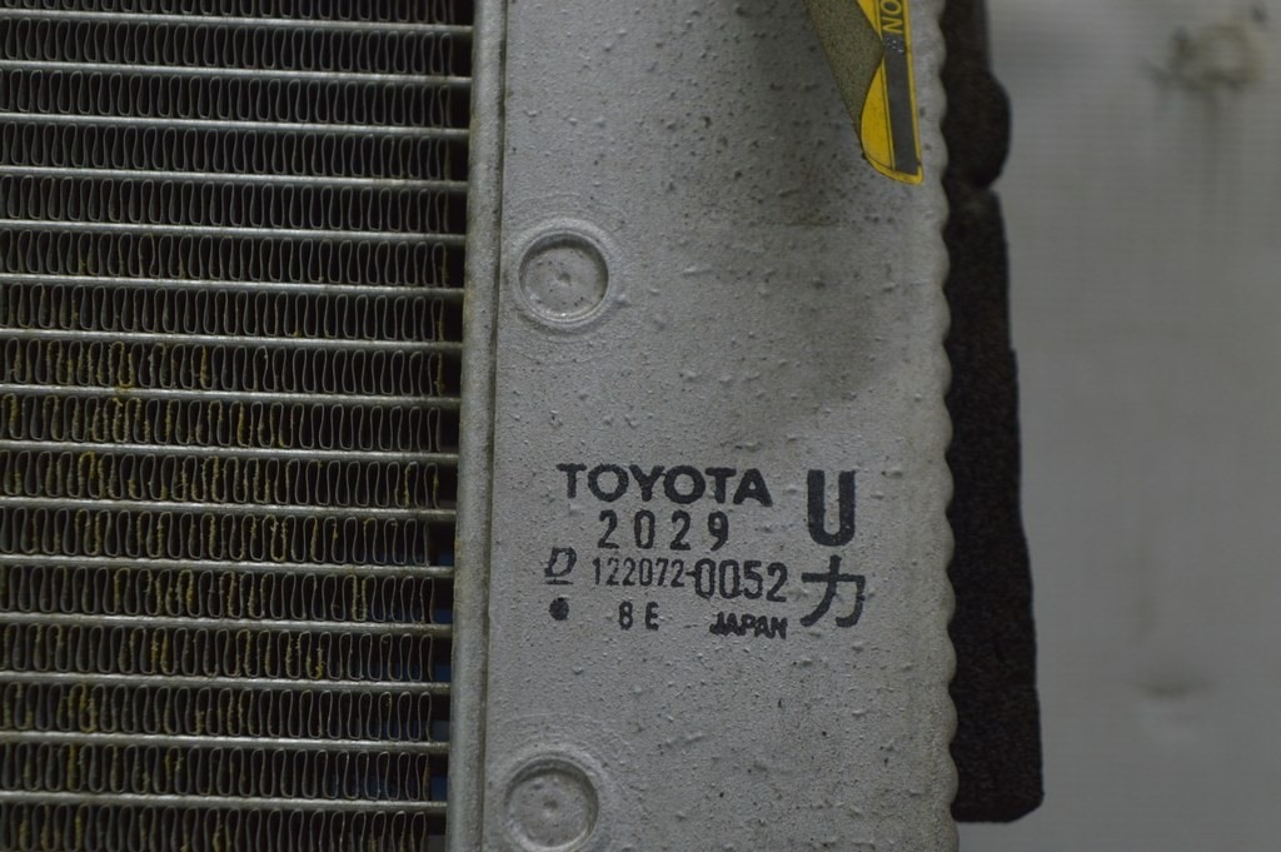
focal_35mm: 78
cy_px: 426
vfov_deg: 17.5
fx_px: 2773
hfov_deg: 26.0
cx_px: 640
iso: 400
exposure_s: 1/50
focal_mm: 52
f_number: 5.6
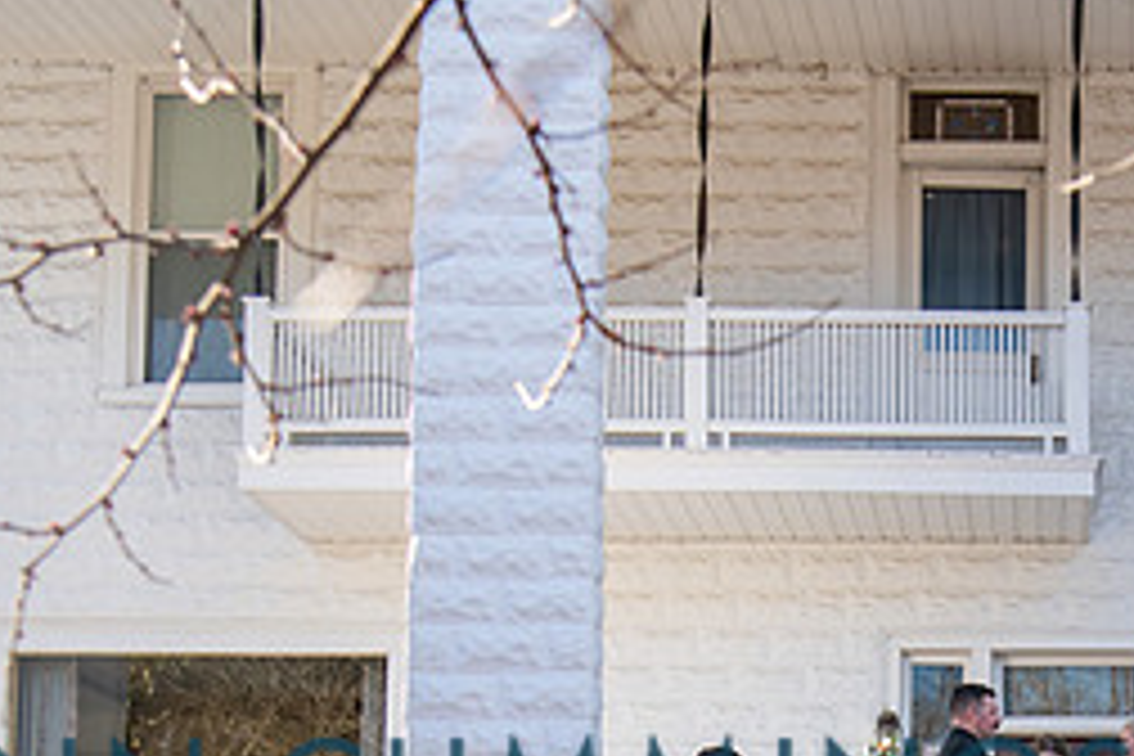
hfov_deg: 22.2
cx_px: 1052
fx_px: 2803
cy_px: 890
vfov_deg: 14.9
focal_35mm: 89
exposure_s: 1/1000
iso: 250
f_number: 3.5
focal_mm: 34
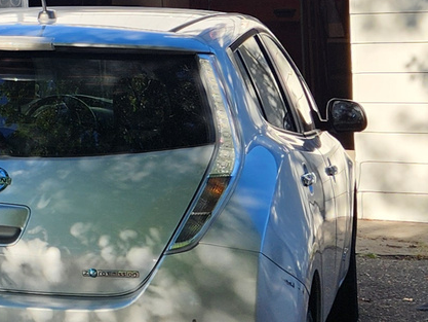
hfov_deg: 15.4
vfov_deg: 12.7
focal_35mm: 113
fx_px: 1398
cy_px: -90
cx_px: -301
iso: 20
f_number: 1.8
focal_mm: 5.4
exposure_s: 1/664
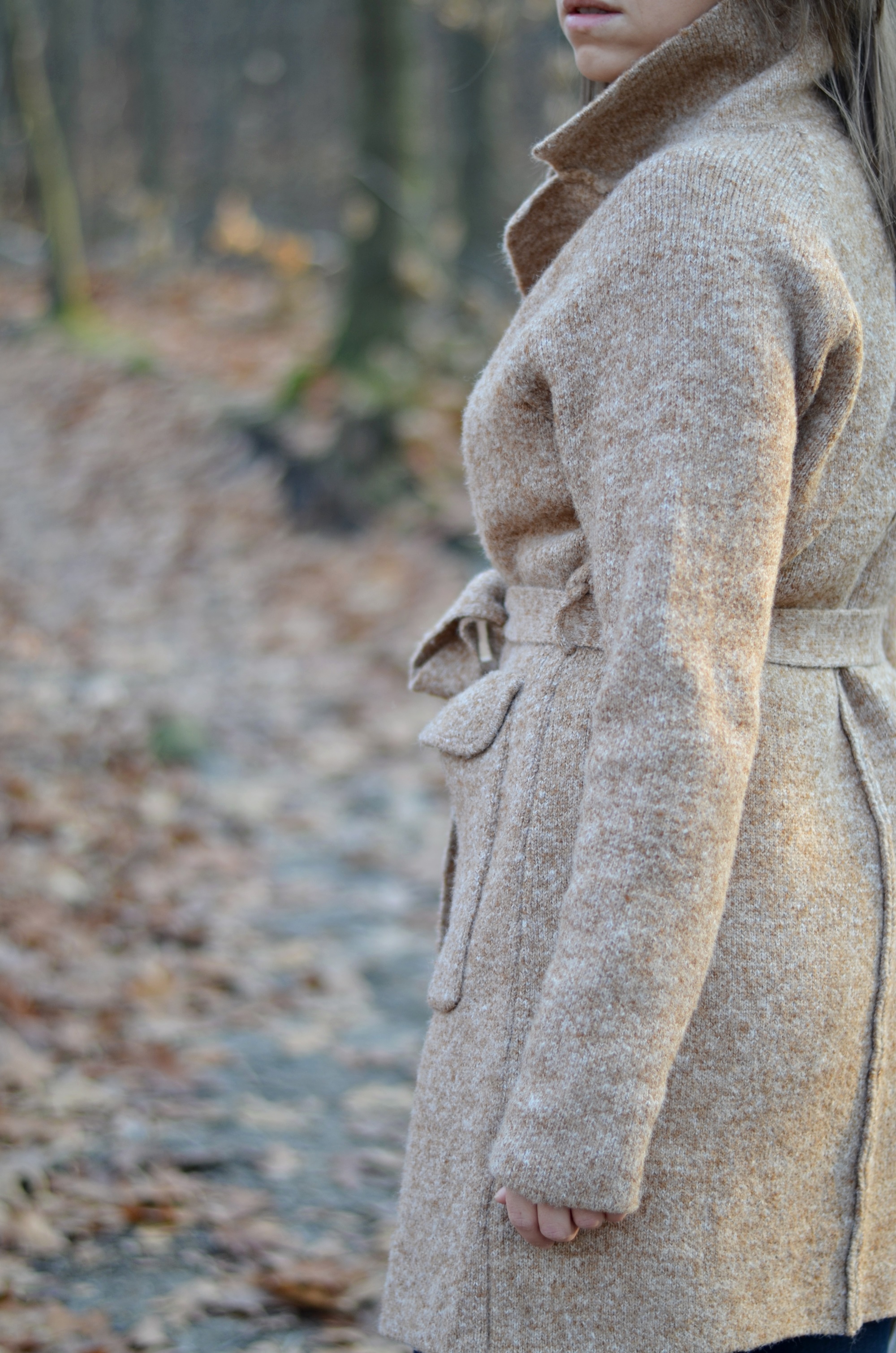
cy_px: 676
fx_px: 2813
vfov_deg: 27.0
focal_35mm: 75
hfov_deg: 18.1
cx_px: 448
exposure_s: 1/200
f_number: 1.8
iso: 100
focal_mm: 50
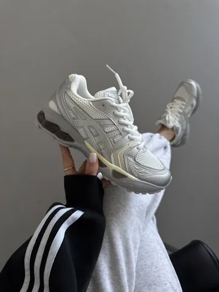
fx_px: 202
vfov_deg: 71.6
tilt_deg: -68.5
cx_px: 110
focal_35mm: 24
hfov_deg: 56.8
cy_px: 146
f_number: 1.78
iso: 80
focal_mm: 6.76
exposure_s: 1/314
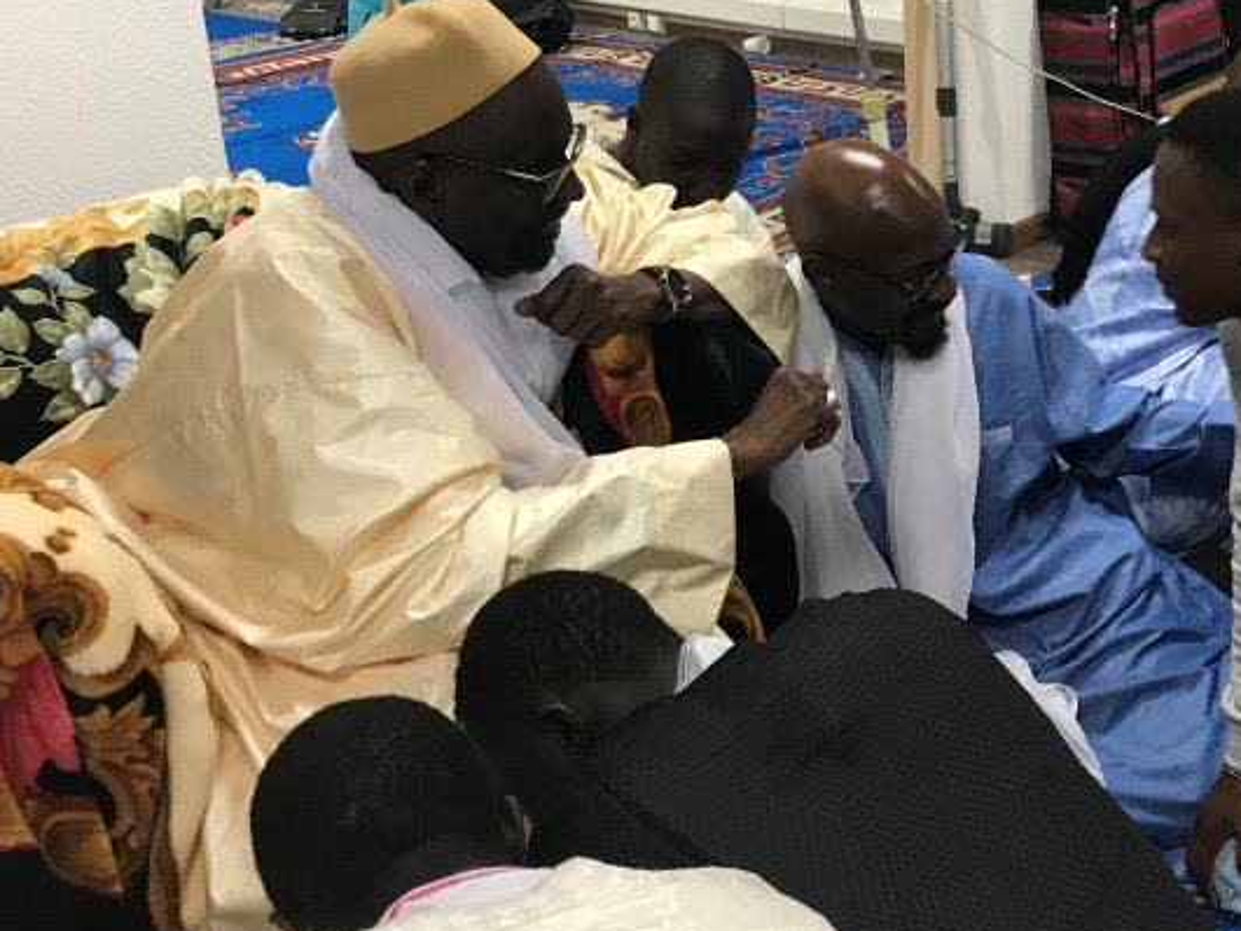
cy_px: 365
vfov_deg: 27.0
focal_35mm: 54
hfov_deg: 34.8
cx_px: 935
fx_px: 1935
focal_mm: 3.99
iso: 40
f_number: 1.8
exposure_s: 1/25
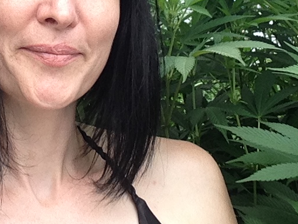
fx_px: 715
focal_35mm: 83
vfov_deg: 17.4
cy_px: -4
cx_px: 50
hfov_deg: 23.1
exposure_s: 1/349
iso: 50
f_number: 2.4
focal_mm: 2.15
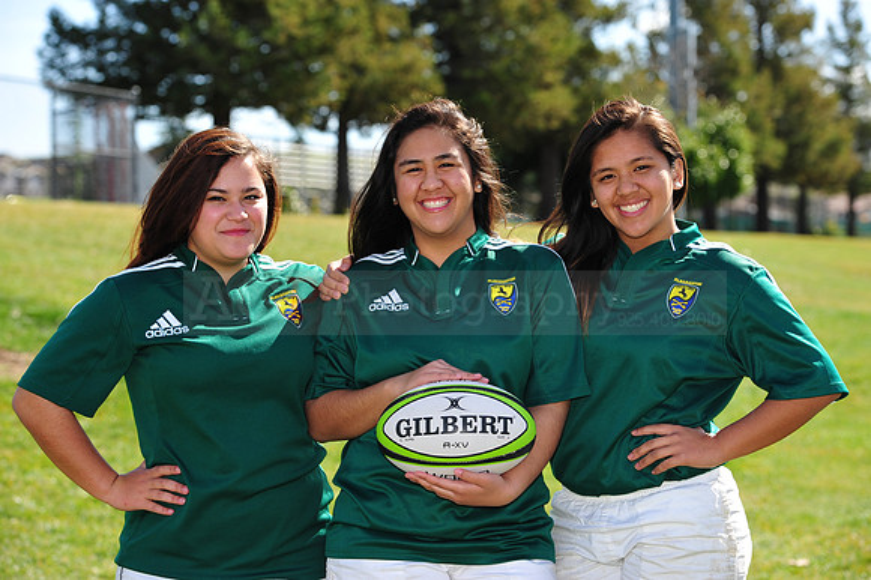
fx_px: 2539
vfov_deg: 13.0
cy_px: 290
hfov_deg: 19.5
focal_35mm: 105
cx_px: 436
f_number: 5.6
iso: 200
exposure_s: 1/400
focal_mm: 105
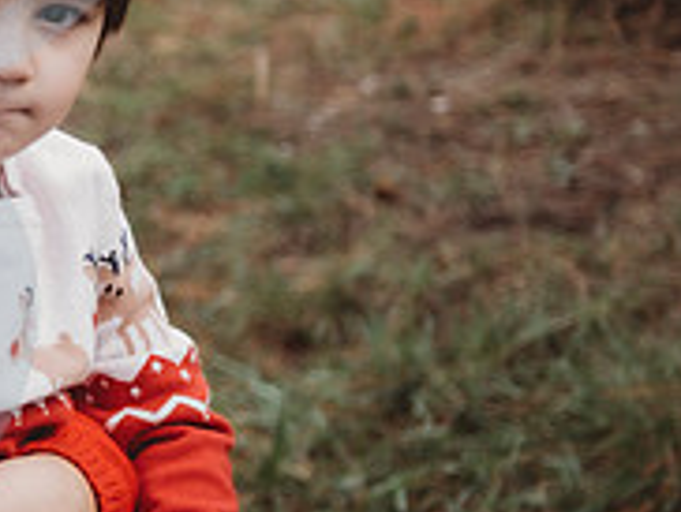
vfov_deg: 9.3
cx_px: -400
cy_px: 140
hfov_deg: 11.8
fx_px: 3132
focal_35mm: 159
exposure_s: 1/320
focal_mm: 52
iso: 100
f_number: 2.8
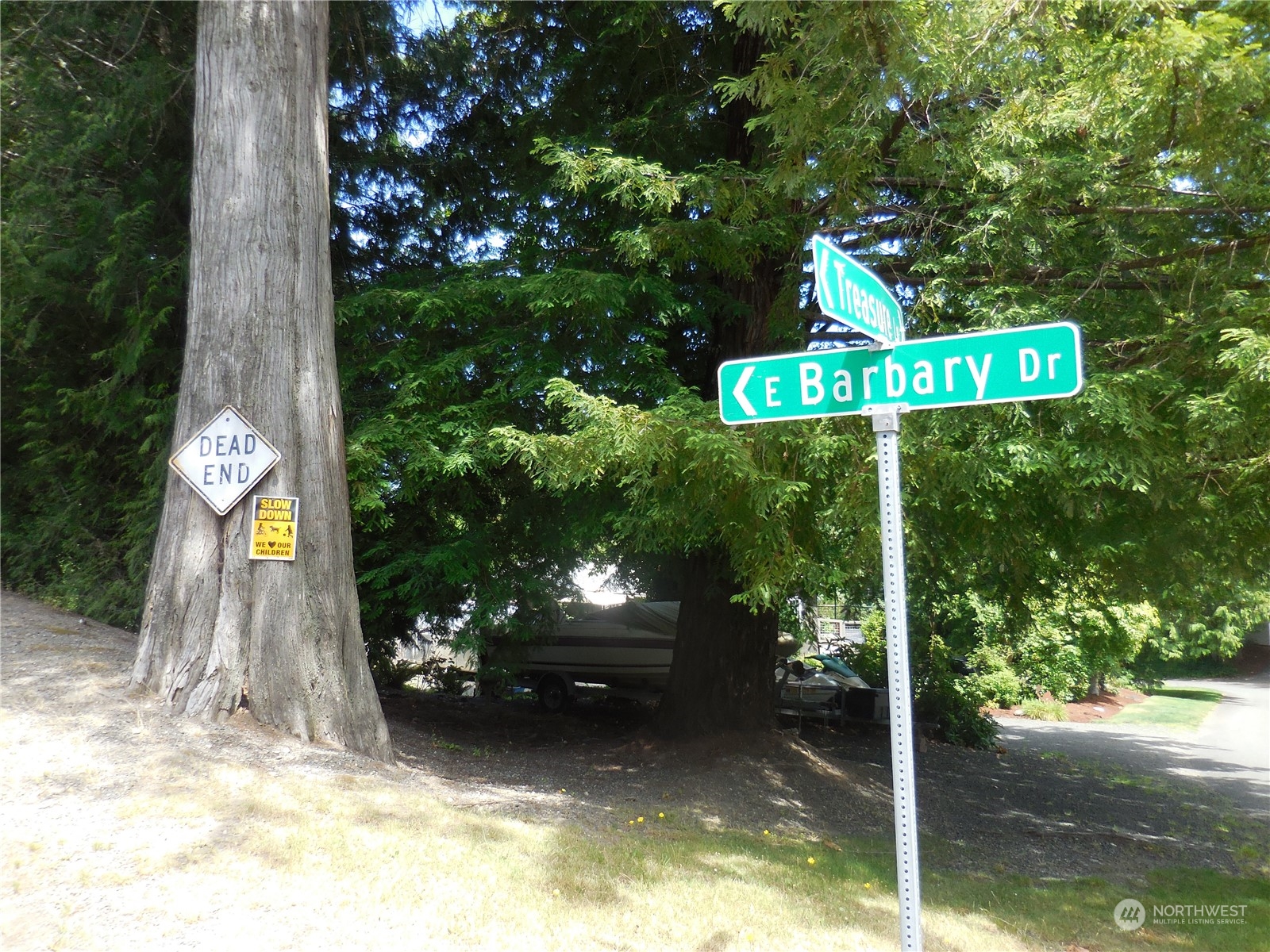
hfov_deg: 69.4
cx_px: 635
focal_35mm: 25
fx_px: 917
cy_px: 476
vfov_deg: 54.9
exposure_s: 1/160
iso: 125
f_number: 3.3
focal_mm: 4.5
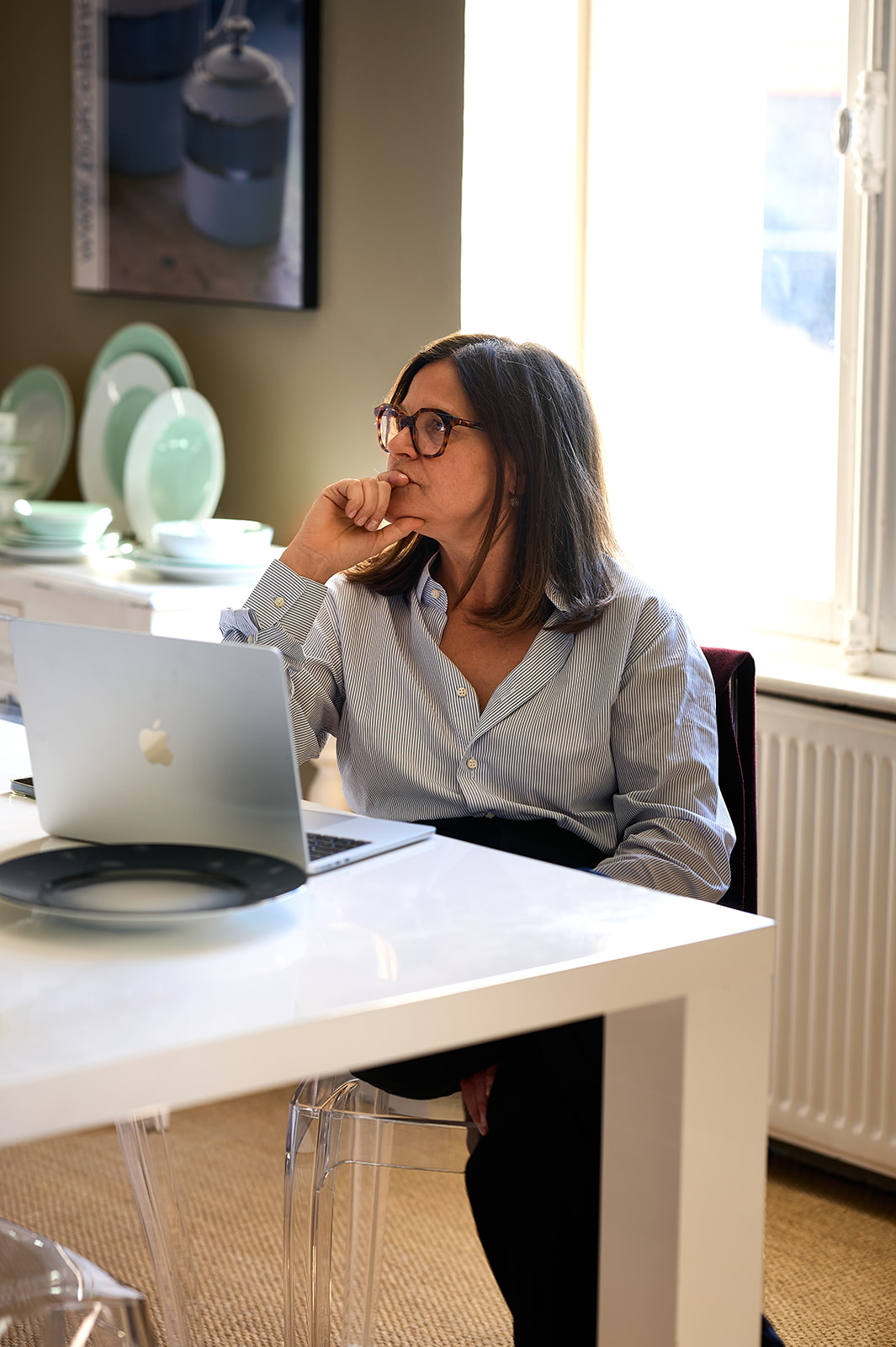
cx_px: 448
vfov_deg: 23.9
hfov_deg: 16.1
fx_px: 3177
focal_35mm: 85
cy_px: 674
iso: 280
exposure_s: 1/180
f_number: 2.8
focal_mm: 85
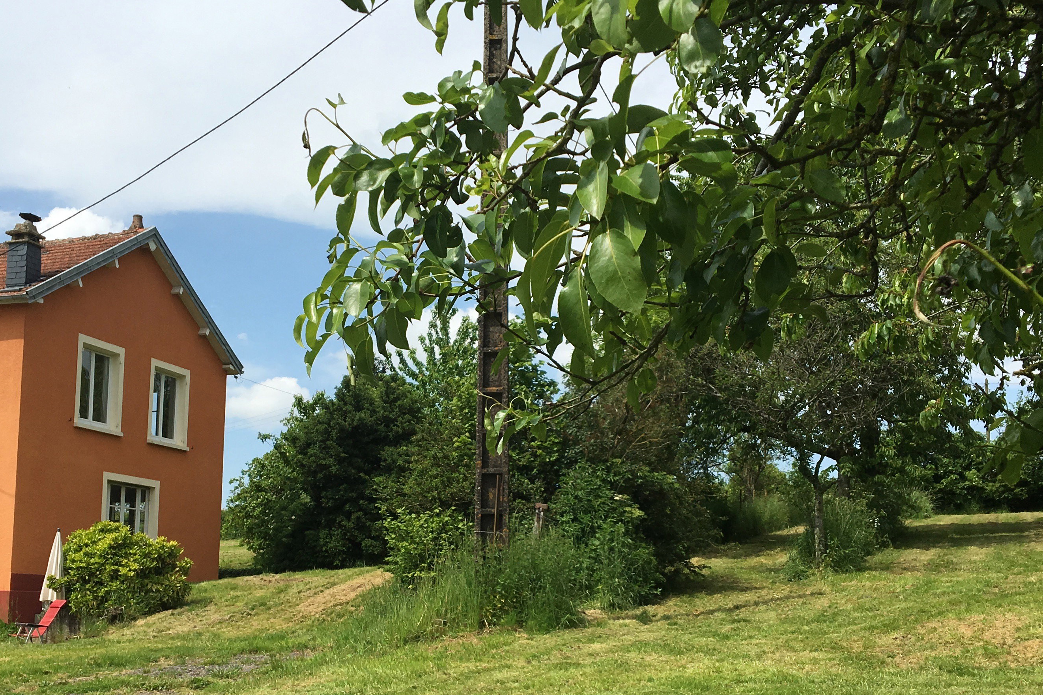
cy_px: 467
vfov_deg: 29.0
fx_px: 1332
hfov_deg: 42.6
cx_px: 438
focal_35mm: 46
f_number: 2.2
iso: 25
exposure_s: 1/2564
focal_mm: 4.15
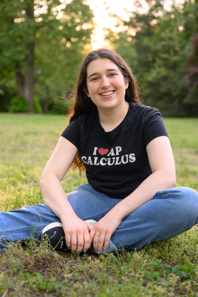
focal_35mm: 50
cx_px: 99
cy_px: 148
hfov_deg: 27.0
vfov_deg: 39.6
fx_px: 412
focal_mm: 50
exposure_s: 1/800
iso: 2500
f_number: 3.2
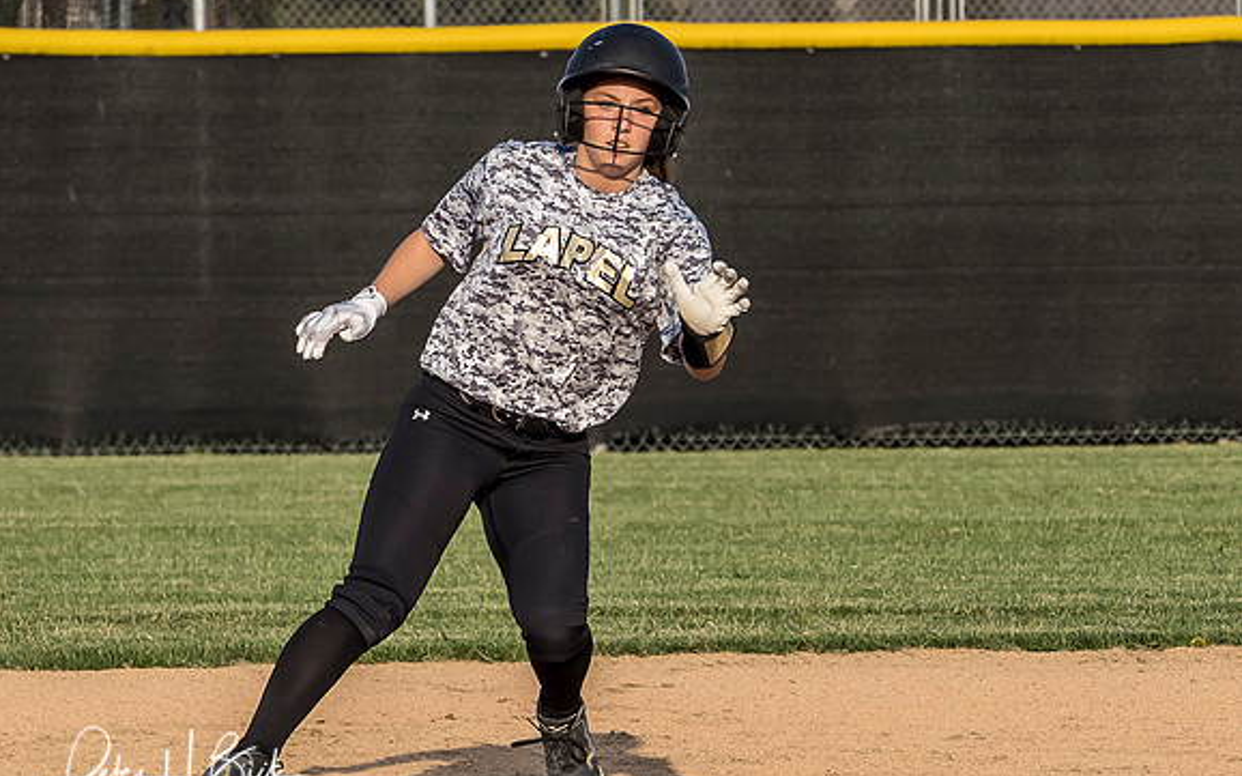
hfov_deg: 4.6
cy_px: 482
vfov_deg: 2.9
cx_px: 568
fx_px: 15330
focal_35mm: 453
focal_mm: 106
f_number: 5
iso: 400
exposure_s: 1/1000
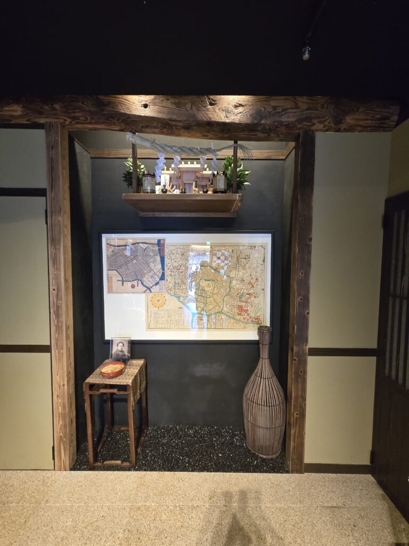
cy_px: 273
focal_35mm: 13
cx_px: 204
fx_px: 205
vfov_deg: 106.2
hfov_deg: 89.9
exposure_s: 1/50
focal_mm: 2.2
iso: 800
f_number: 2.2
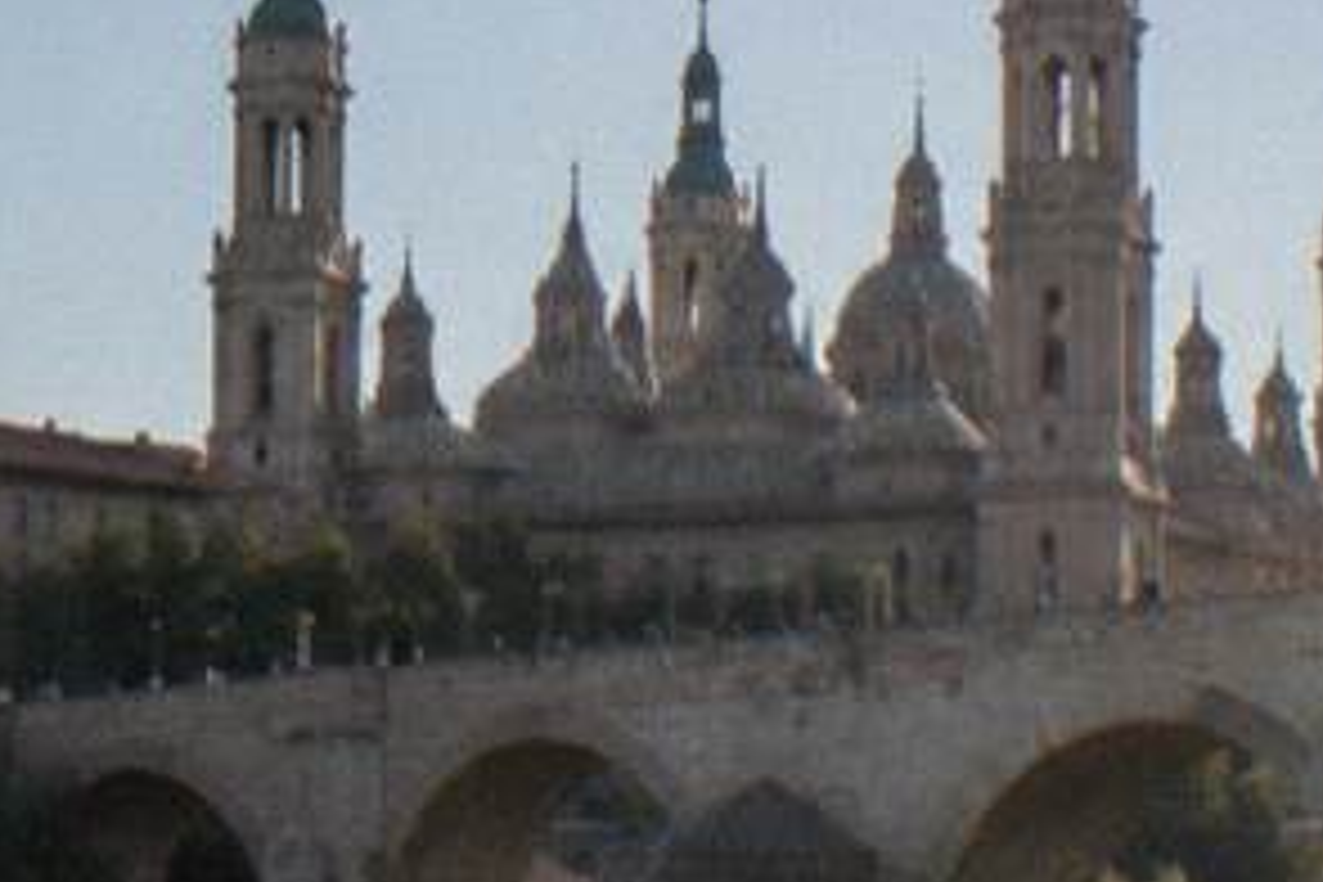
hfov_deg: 17.2
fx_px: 4373
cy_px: 760
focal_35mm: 119
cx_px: 909
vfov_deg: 11.5
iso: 640
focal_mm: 35
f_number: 7.1
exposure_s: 1/400
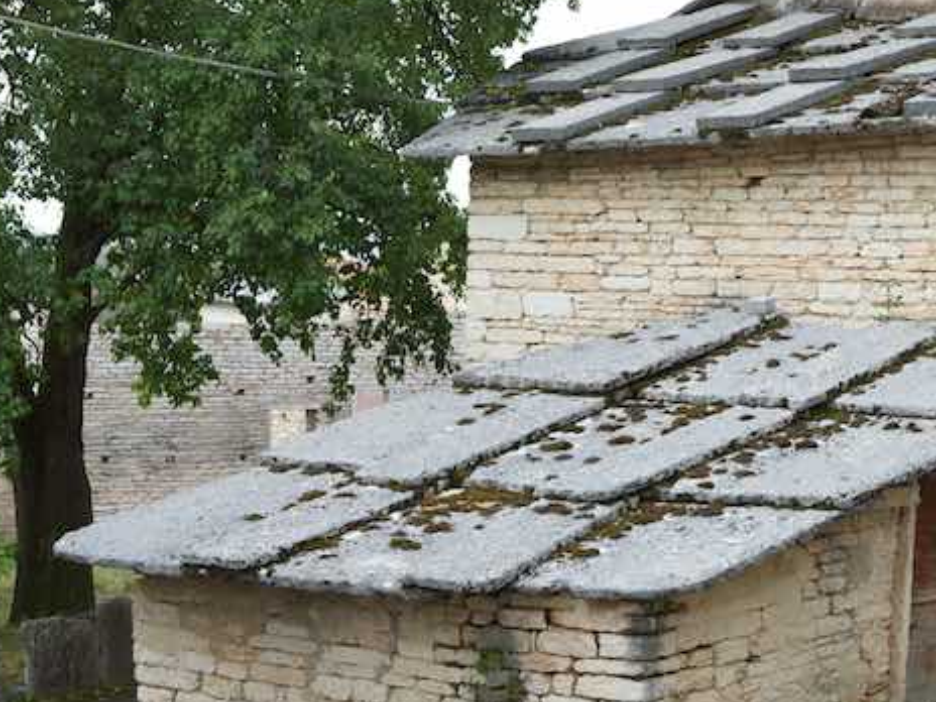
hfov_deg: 21.7
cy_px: 369
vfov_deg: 16.4
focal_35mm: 90
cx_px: 594
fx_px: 2434
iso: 100
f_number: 6.4
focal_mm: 57.6
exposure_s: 1/85
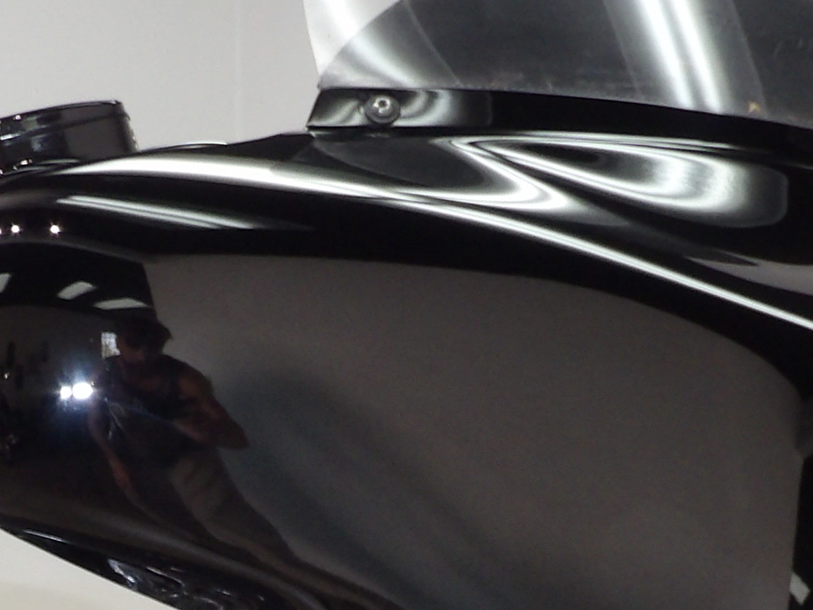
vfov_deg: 16.0
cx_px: 396
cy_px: 764
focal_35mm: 88
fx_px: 2067
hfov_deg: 22.3
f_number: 3.2
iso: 200
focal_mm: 4.3
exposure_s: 1/27
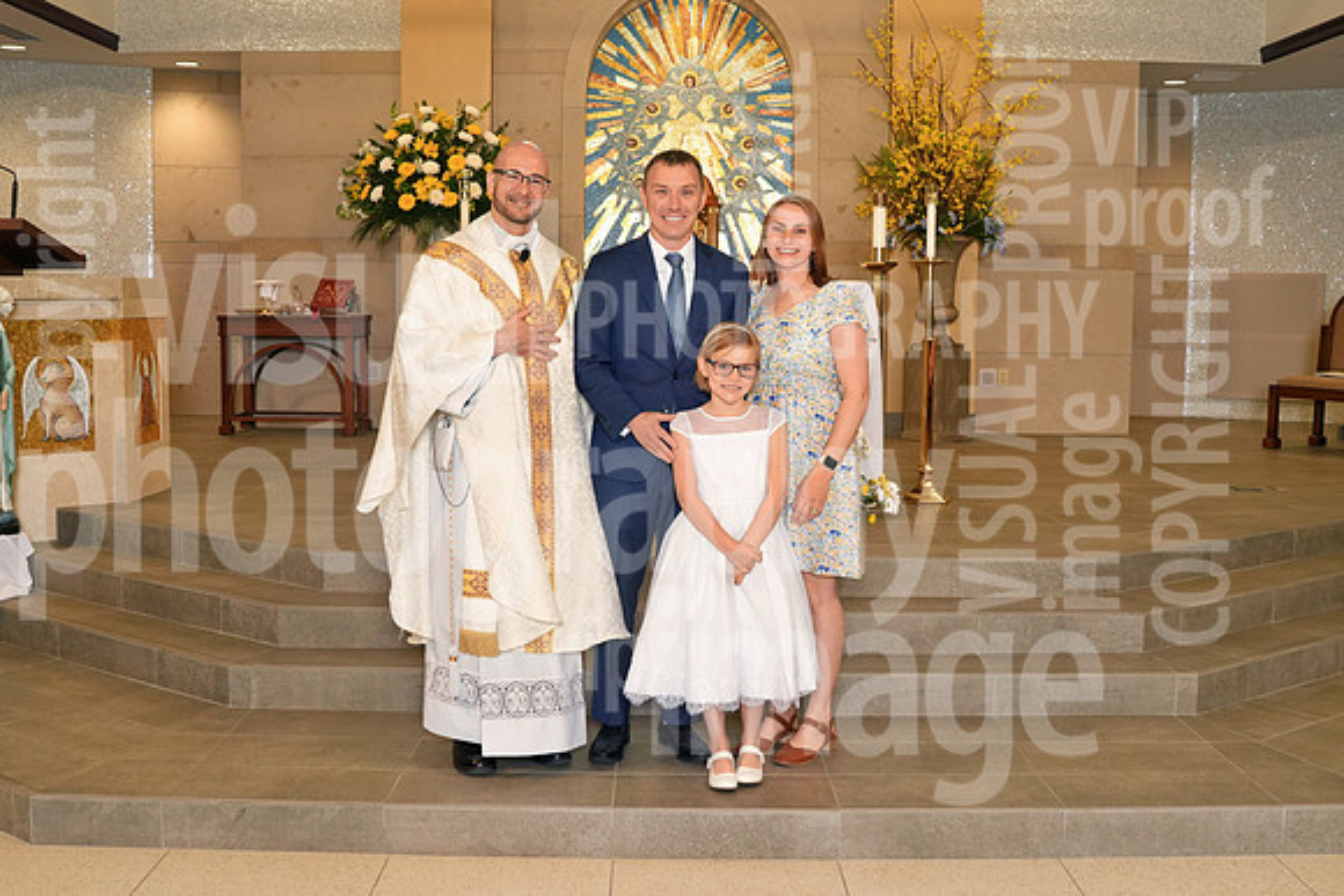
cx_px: 672
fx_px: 1344
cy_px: 448
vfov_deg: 36.9
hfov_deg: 53.1
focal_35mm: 36
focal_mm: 24
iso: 1250
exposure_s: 1/80
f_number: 8
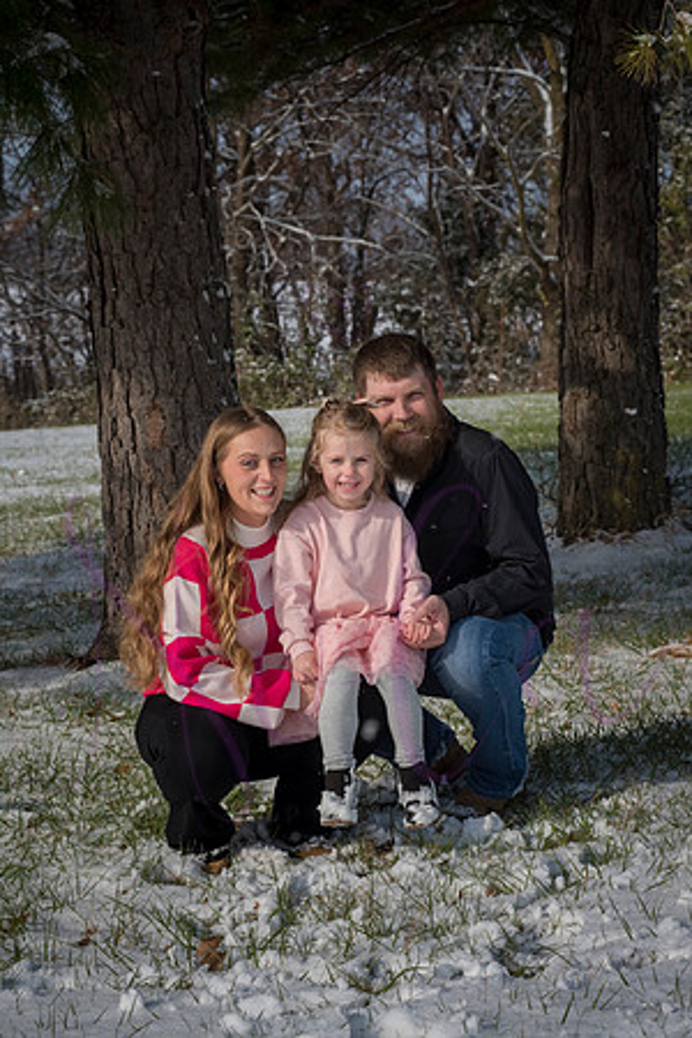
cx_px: 346
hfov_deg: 13.7
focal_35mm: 100
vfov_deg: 20.4
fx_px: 2883
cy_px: 519
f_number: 11
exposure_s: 1/1250
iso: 640
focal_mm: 100
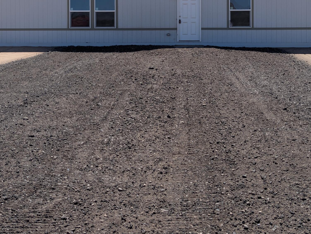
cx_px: 158
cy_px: 30
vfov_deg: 29.3
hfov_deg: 39.6
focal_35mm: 48
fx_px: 432
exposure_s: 1/1355
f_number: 1.68
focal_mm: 6.9
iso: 21
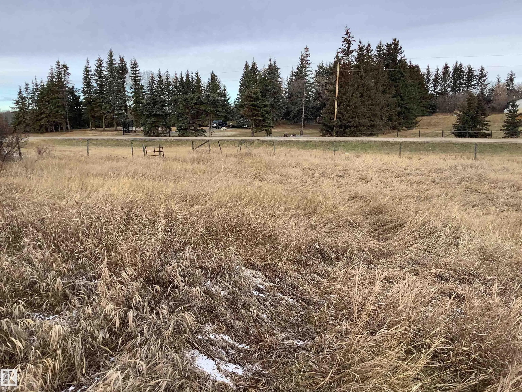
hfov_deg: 58.4
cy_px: 196
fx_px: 467
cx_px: 261
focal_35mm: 31
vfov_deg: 45.4
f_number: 2.4
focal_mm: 3.3
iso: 25
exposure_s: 1/431
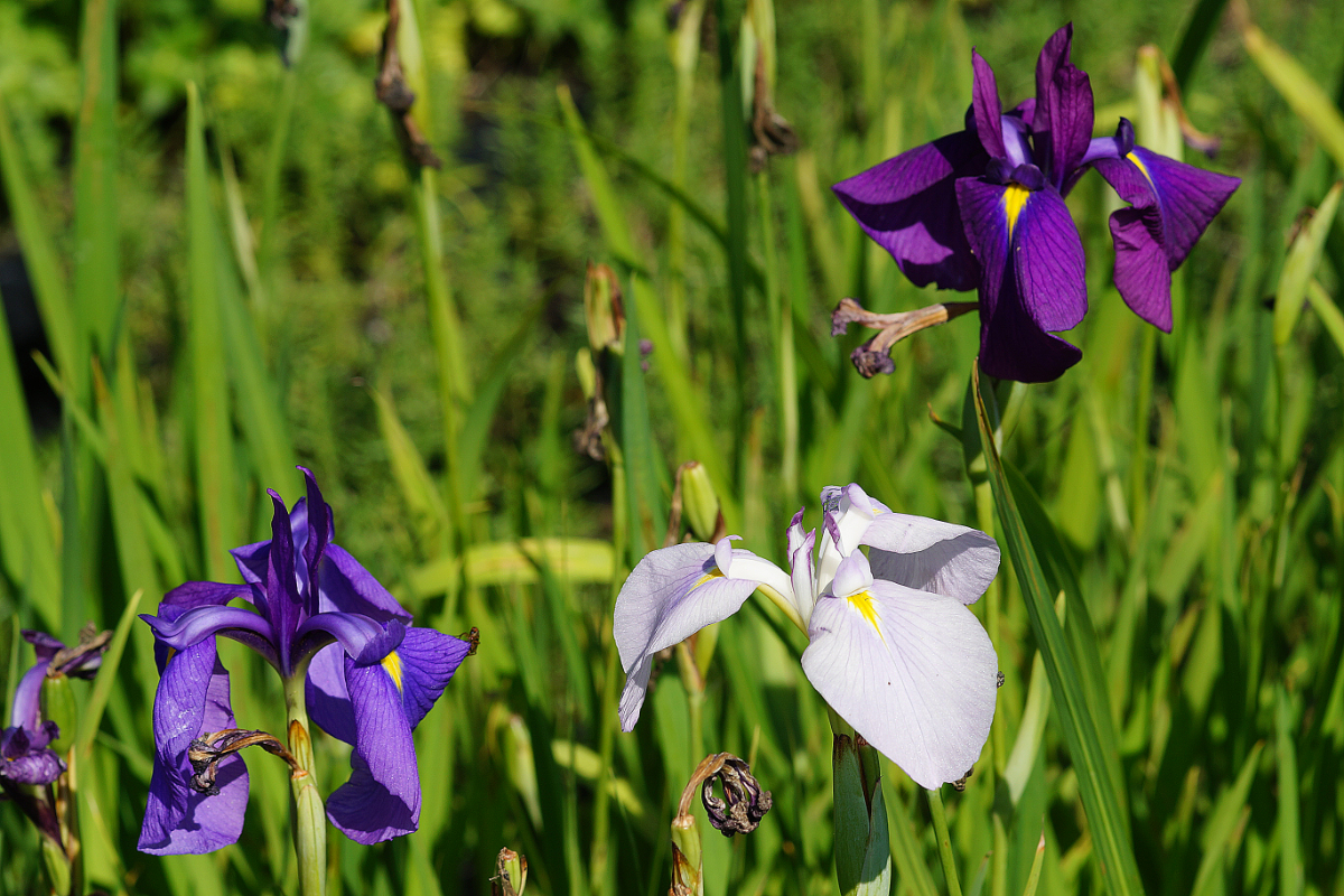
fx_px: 5600
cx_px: 672
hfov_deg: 13.7
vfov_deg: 9.1
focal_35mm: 150
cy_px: 448
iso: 100
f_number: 7.1
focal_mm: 100
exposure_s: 1/250
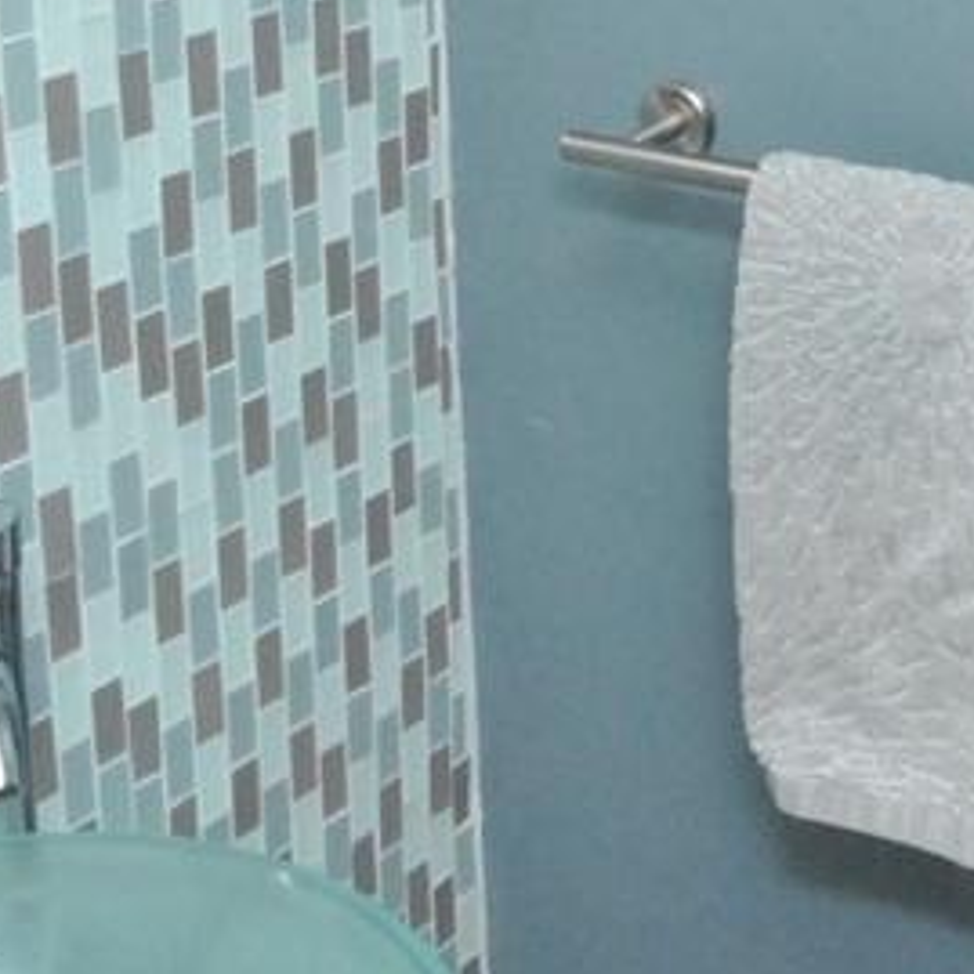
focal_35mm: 76
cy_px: 24
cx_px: 670
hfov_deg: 22.6
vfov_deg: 22.0
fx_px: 2419
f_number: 18
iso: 800
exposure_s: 1/200
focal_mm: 10
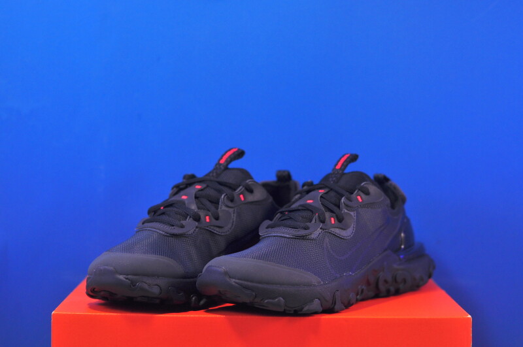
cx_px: 262
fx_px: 1088
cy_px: 174
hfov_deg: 27.0
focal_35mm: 75
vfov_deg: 18.1
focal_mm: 50
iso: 250
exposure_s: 1/320
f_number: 2.5
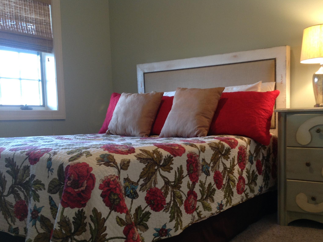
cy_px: 147
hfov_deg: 43.7
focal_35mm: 43
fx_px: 401
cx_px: 193
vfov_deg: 33.4
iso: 100
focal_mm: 4.28
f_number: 2.4
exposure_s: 1/15
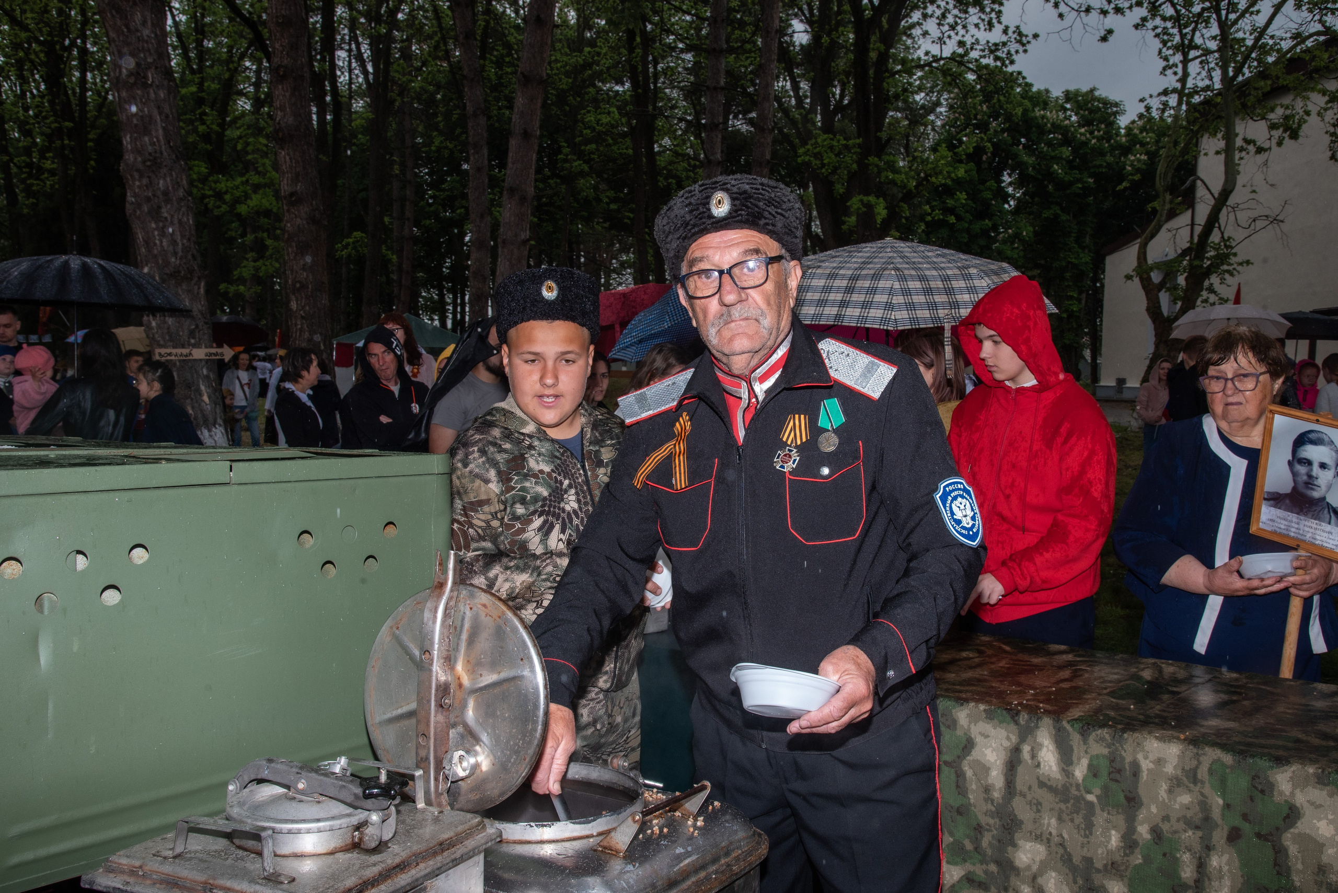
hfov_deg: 55.8
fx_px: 1264
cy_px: 446
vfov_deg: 38.9
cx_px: 669
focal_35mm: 34
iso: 500
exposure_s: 1/160
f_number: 13
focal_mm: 34
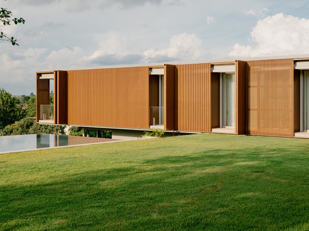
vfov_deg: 28.6
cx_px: 154
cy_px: 116
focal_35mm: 51
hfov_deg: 37.5
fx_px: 455
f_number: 10
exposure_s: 1/125
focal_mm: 64.1
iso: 200
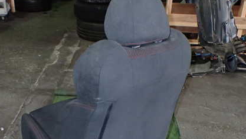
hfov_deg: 43.5
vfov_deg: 25.2
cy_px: 103
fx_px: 307
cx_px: 97
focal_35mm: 47
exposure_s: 1/30
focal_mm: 5.4
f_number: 6.3
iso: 800
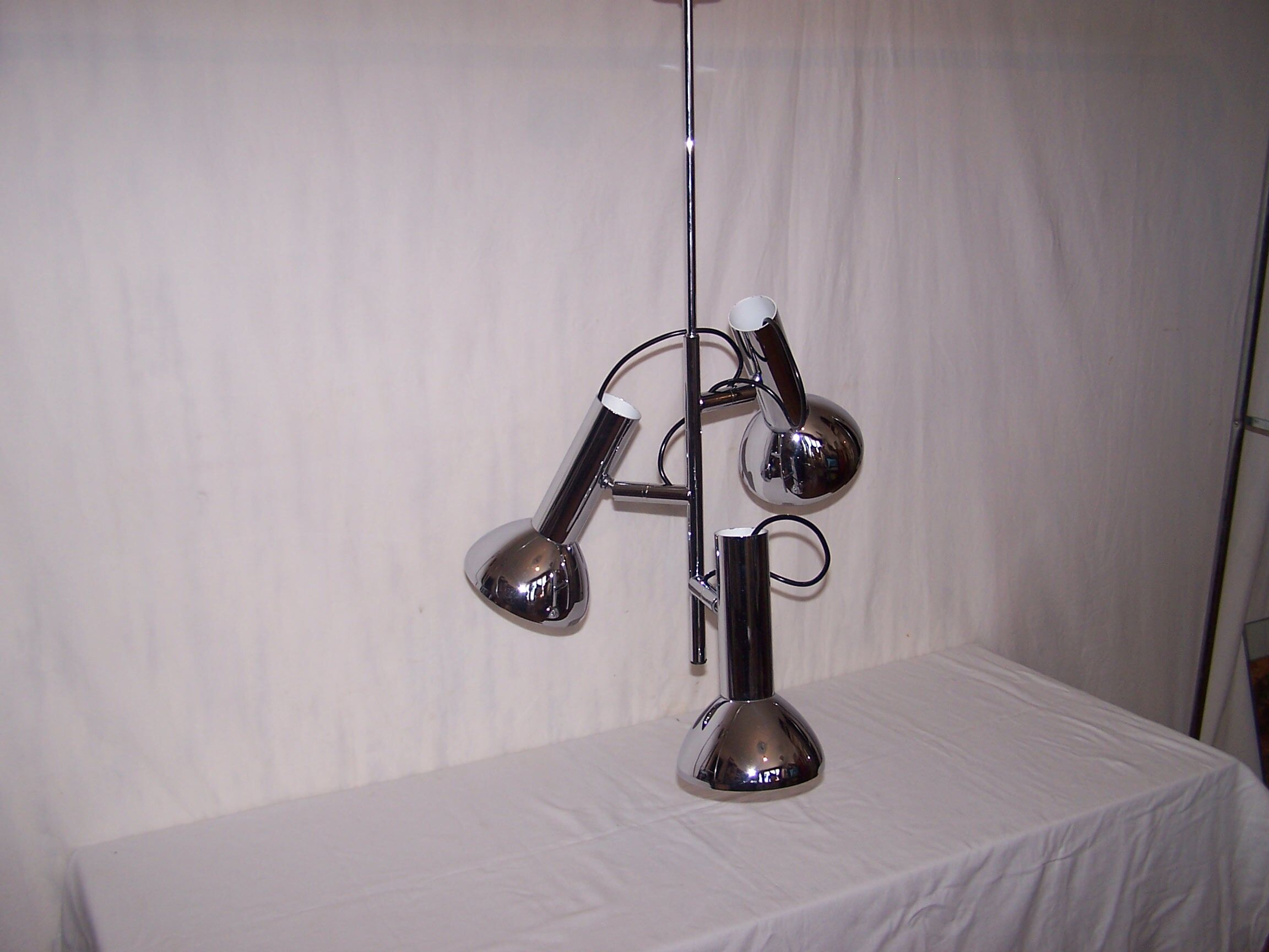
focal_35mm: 38
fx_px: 1393
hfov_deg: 49.0
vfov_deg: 37.7
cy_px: 476
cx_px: 634
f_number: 2.8
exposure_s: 1/60
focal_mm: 6.3
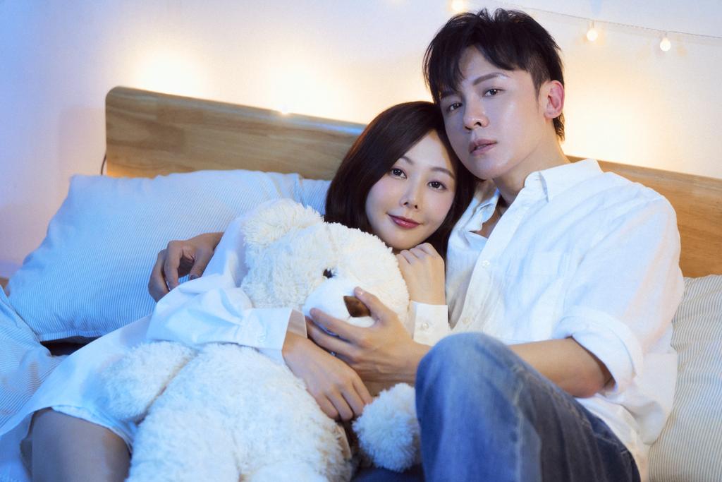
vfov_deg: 20.3
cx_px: 361
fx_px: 1344
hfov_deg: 30.1
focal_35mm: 67
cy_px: 241
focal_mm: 67
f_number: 2.8
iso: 2000
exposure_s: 1/200
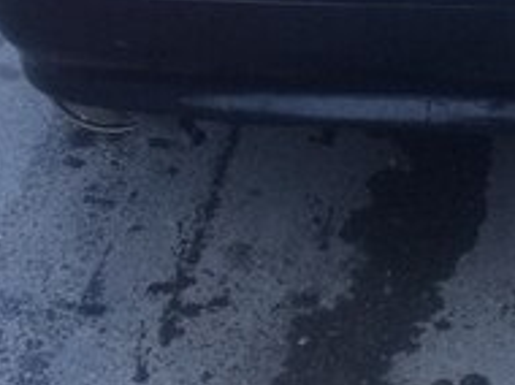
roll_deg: -1.8
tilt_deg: -17.4
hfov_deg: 18.9
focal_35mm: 101
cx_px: 523
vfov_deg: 13.6
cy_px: -221
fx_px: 1501
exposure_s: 1/33
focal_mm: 4.15
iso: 125
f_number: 2.2
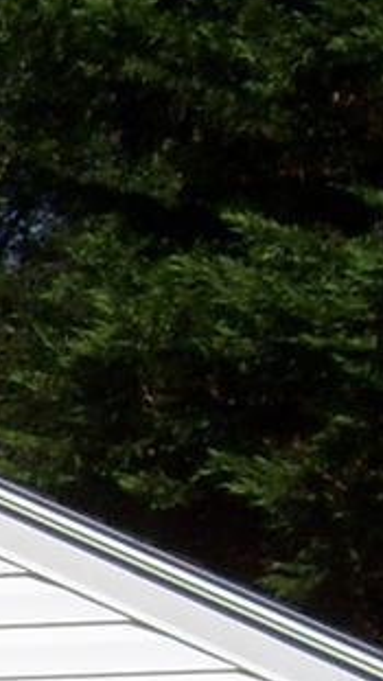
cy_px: 703
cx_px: -1392
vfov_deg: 8.3
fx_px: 4657
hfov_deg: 4.2
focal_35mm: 258
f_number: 4.8
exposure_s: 1/640
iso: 80
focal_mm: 6
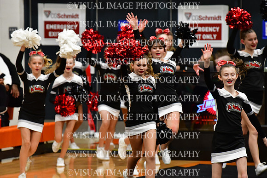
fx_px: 2225
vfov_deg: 4.6
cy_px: 89
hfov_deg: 6.9
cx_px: 134
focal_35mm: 300
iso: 4000
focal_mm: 200
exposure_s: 1/500
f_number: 3.5
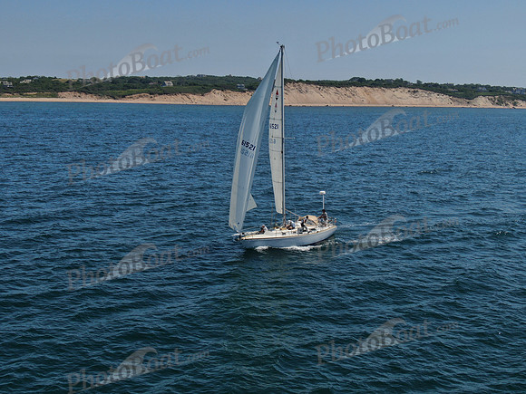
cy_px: 197
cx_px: 263
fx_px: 729
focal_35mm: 48
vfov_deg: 30.3
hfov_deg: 39.7
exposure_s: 1/1600
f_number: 3.8
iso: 100
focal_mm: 8.6
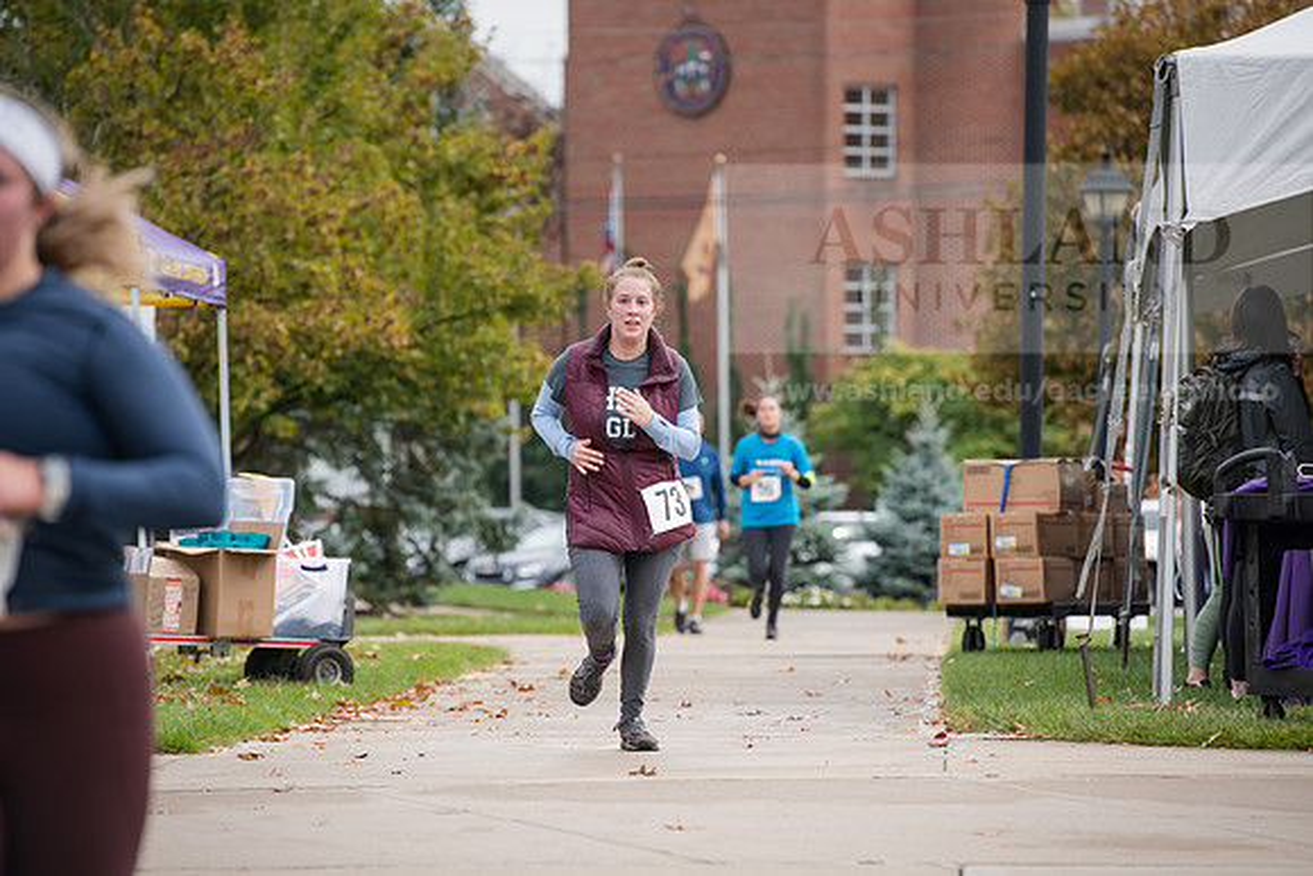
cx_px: 656
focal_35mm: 200
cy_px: 438
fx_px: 7296
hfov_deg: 10.3
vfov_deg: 6.9
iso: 400
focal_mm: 200
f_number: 5
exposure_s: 1/500
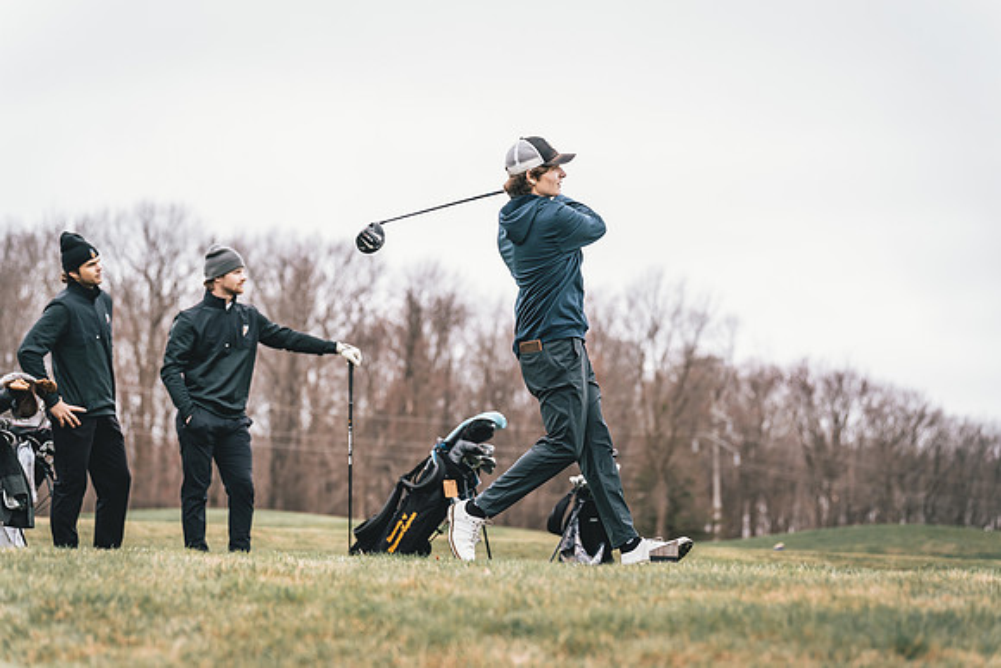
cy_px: 334
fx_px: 2482
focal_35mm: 89
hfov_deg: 22.8
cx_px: 501
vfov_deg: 15.3
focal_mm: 86
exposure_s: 1/4000
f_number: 2.8
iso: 640
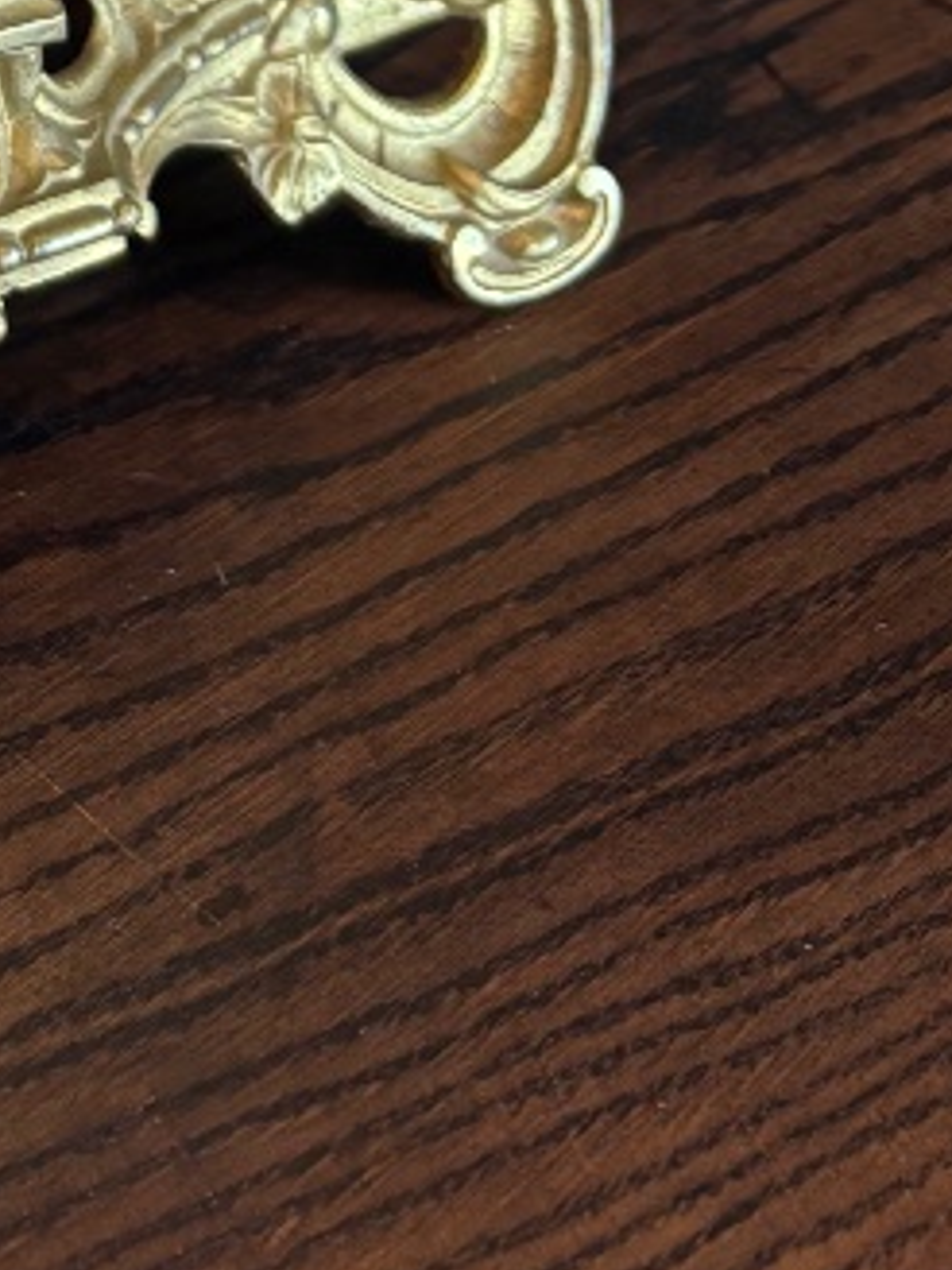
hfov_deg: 14.5
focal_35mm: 95
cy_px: -1014
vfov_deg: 17.0
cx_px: -503
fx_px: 3484
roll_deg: -0.2
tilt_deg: -14.6
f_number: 1.6
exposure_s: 1/60
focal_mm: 5.96
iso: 160
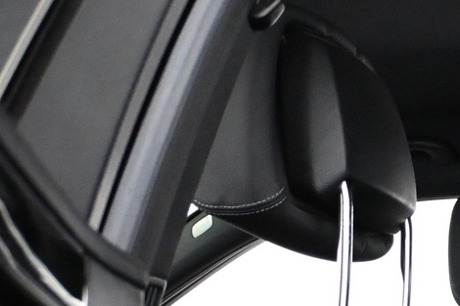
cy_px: 454
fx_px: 1288
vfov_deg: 12.9
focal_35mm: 101
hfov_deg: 17.5
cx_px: 758
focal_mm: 19.5
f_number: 3.8
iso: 5000
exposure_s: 1/60
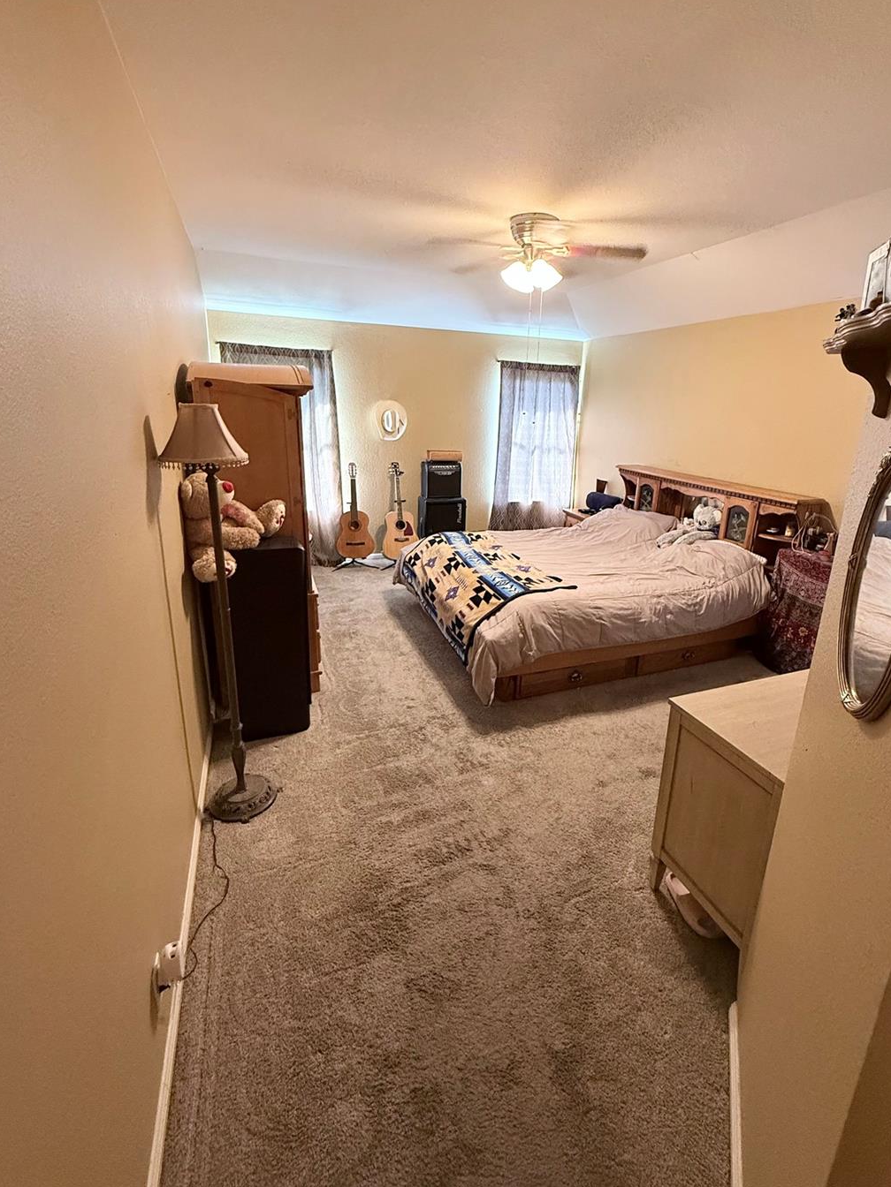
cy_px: 554
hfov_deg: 78.0
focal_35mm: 16
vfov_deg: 94.4
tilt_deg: -15.5
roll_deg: -2.5
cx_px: 476
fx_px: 549
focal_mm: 2.22
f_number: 2.2
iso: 640
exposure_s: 1/60
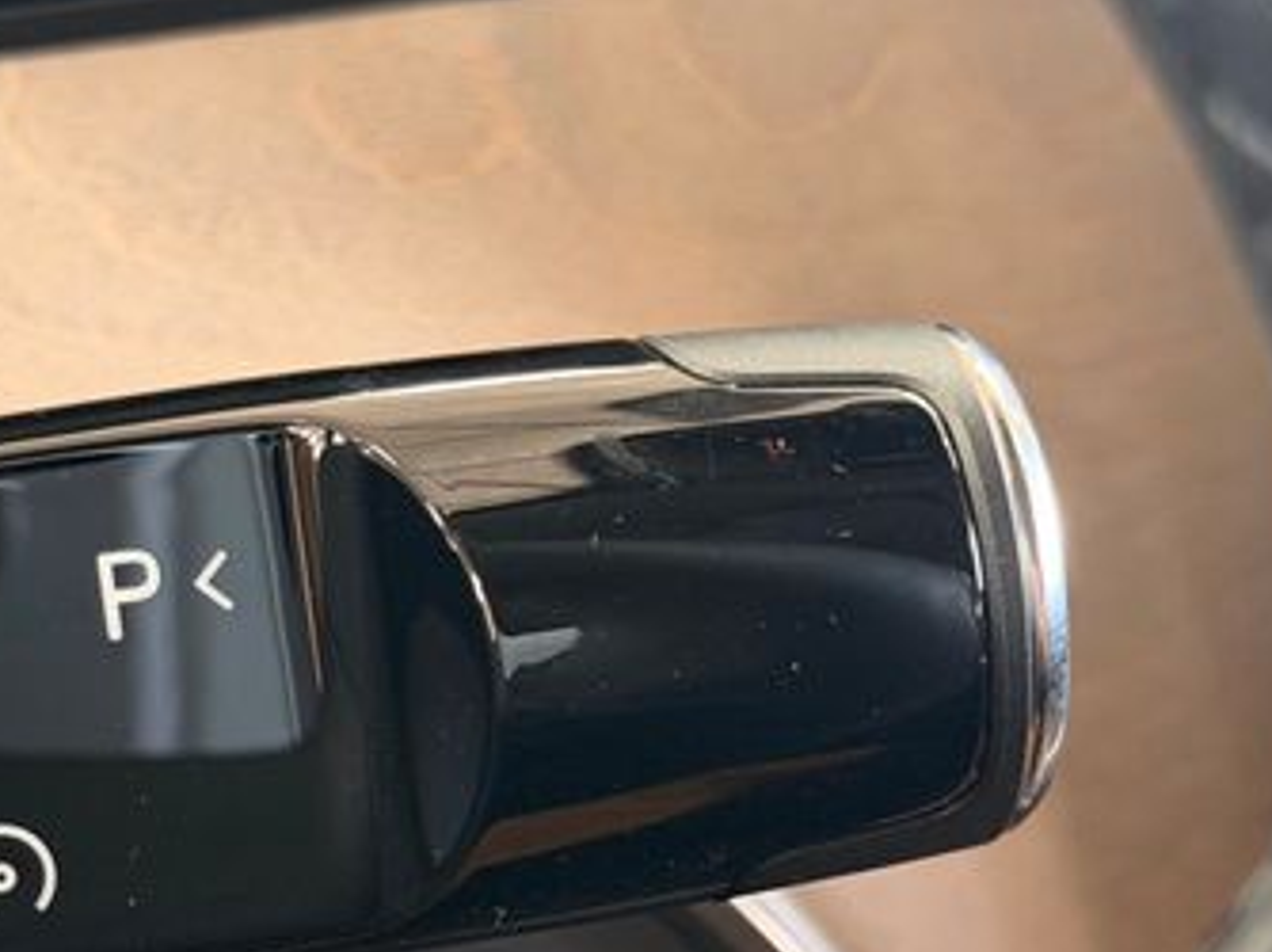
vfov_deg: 16.0
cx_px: 400
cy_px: 663
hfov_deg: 21.2
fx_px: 3378
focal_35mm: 92
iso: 320
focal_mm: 6.76
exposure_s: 1/40
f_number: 1.78
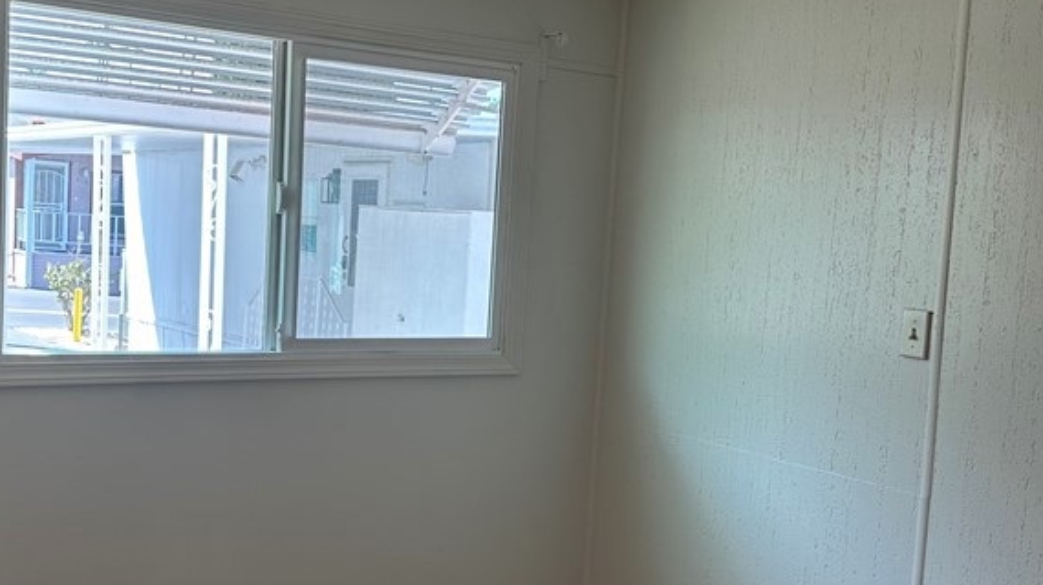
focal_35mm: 47
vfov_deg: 25.4
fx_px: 1299
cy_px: 333
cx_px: 463
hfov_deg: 43.7
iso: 80
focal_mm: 6.86
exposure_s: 1/159
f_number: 1.78
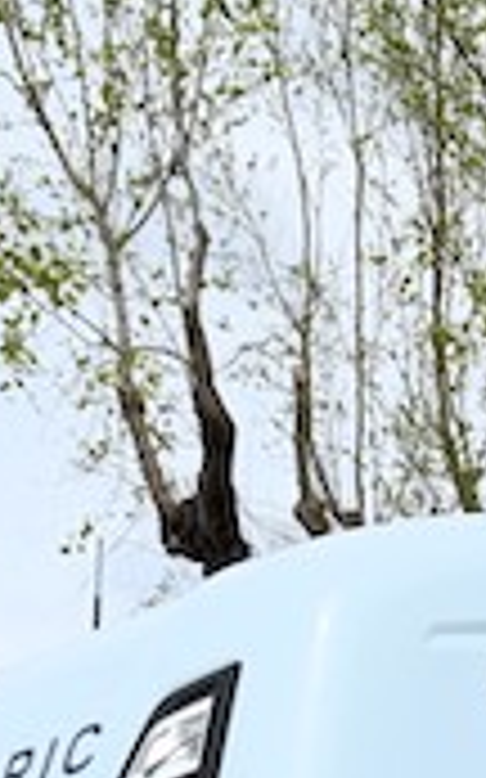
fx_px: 4942
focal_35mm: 233
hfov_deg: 5.3
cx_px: 1408
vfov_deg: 8.4
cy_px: 1761
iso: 100
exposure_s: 1/400
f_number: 7.1
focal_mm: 33
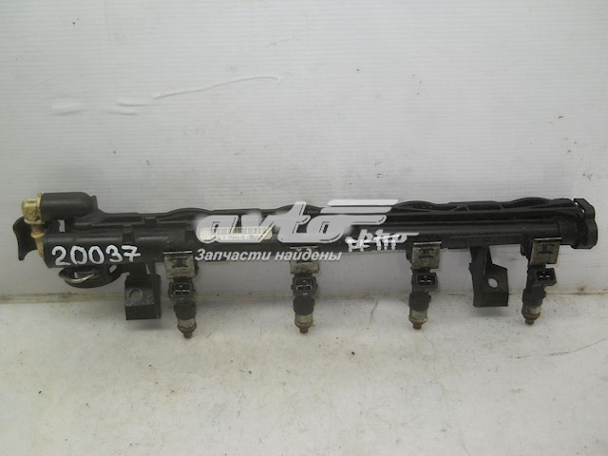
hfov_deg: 45.8
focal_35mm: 41
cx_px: 304
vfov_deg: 35.1
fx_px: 720
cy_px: 228
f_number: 3.1
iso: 80
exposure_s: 1/40
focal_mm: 6.72
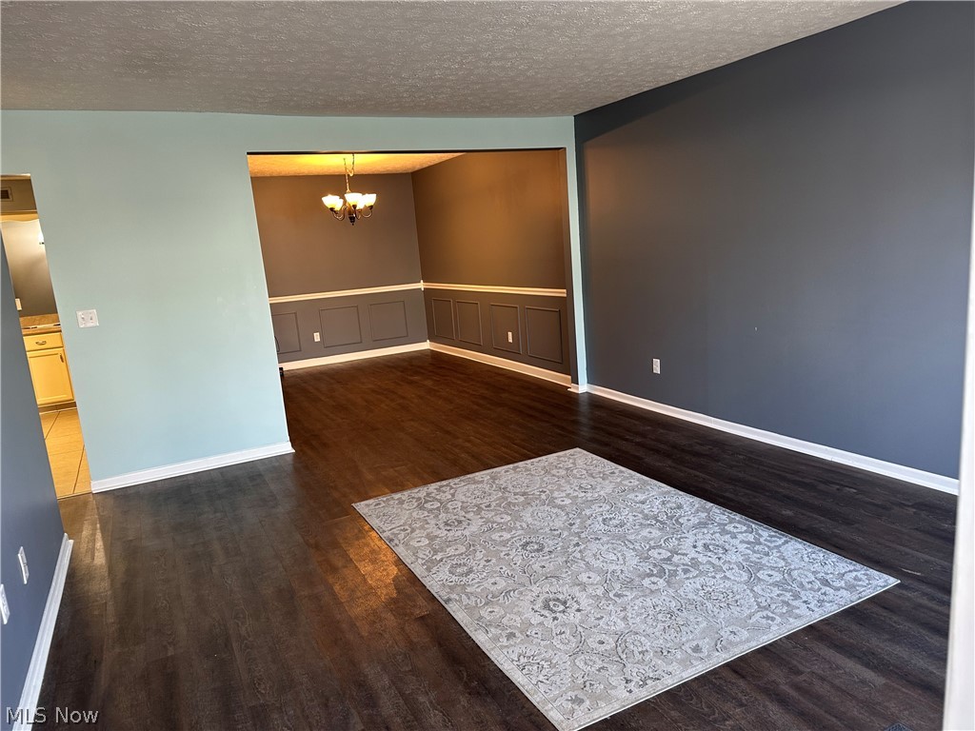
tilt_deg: -9.5
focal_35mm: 24
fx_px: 676
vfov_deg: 56.8
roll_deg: +4.4
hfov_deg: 71.6
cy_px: 366
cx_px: 488
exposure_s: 1/60
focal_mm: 6.86
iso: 160
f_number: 1.78
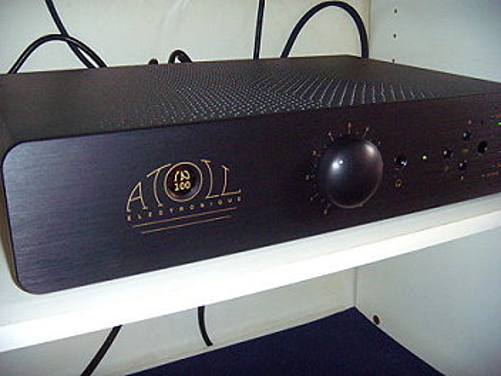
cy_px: 188
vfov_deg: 37.7
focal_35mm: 38
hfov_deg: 49.0
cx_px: 250
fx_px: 550
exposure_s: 1/60.2
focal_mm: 6.4
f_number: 3.5
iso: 400
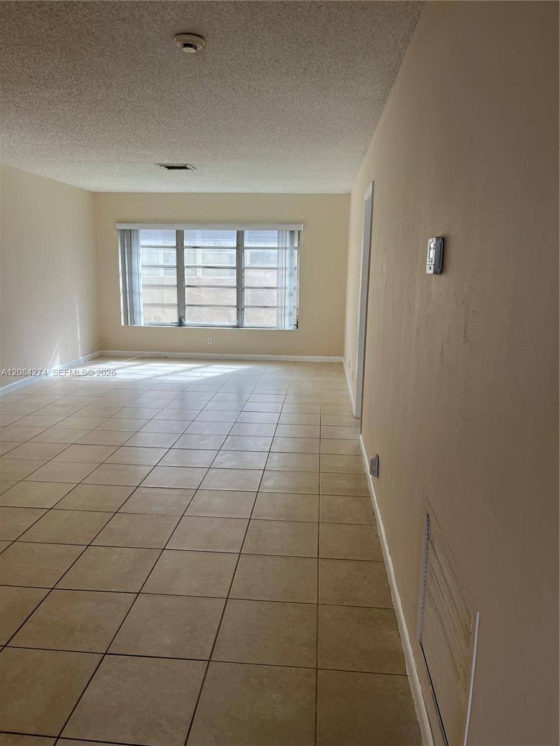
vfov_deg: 67.3
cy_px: 373
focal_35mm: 26
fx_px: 561
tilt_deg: -13.9
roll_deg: +1.3
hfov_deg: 53.1
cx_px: 280
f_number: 1.6
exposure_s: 1/122
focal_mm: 5.1
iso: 40
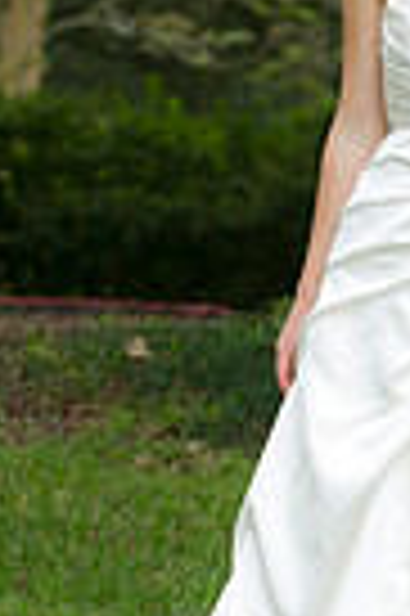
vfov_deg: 5.7
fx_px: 6199
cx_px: 484
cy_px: 175
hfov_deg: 3.8
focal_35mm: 362
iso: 400
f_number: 4
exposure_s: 1/125
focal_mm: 110
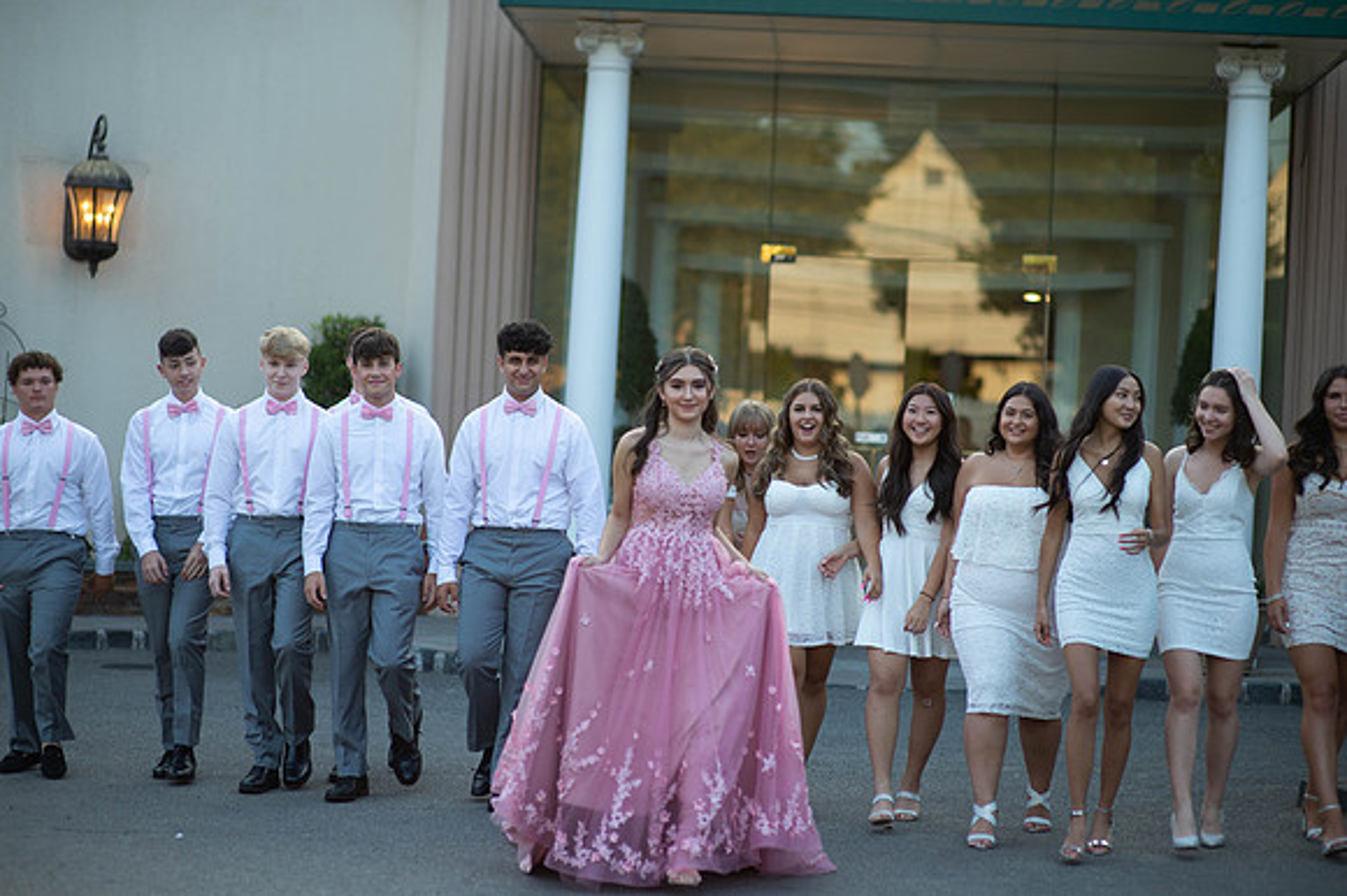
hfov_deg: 23.9
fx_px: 3178
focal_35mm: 85
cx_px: 674
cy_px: 448
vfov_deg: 16.1
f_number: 2
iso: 250
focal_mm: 85
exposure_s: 1/1000
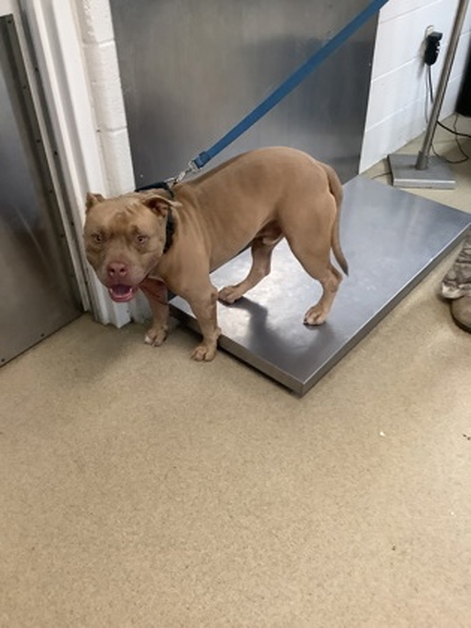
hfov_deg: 45.4
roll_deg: +2.0
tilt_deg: -39.5
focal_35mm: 31
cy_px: 314
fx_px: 562
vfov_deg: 58.4
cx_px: 236
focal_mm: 3.3
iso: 250
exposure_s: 1/40
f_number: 2.4
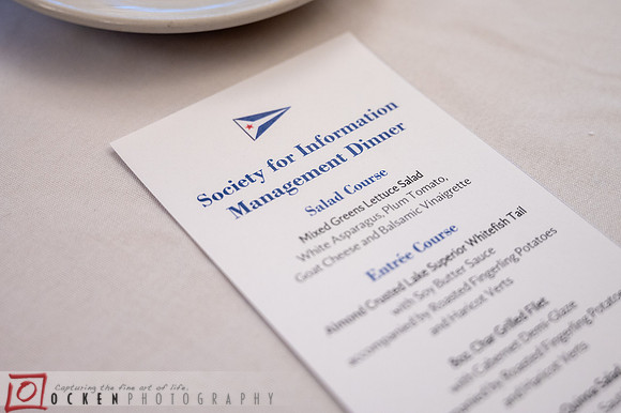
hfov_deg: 37.2
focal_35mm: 53
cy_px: 190
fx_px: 921
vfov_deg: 25.3
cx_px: 340
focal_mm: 48
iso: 2000
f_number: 4
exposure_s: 1/125
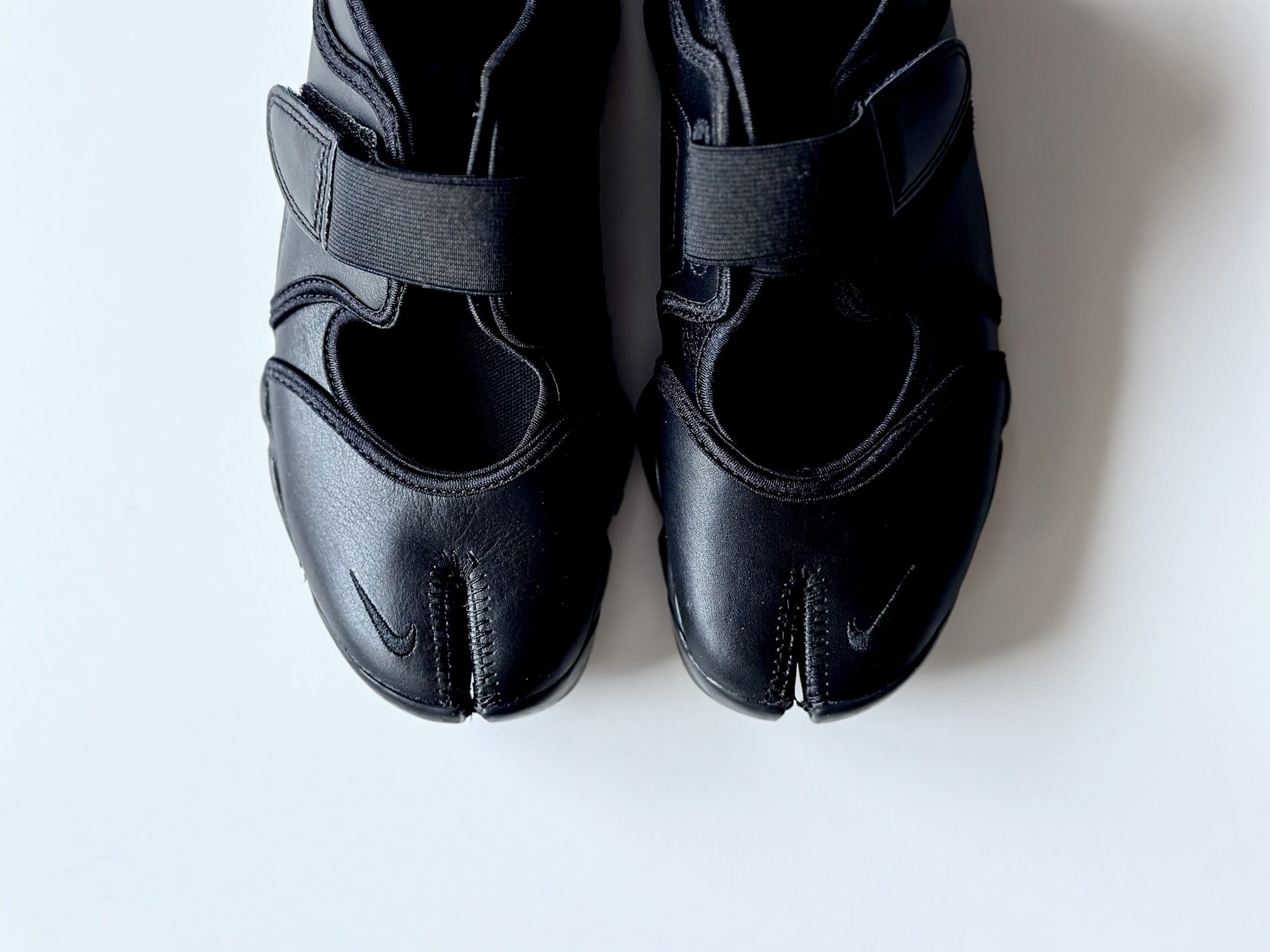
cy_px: 476
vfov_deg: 30.3
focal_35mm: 48
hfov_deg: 39.7
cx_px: 635
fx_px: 1761
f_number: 1.78
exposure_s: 1/60
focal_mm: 6.86
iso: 200
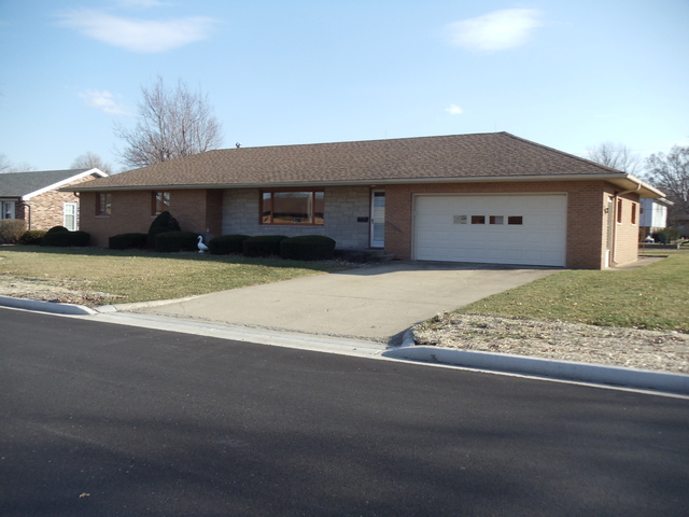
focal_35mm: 44
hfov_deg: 42.9
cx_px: 344
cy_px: 258
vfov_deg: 32.9
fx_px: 876
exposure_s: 1/160
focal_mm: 6
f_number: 7.1
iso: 100
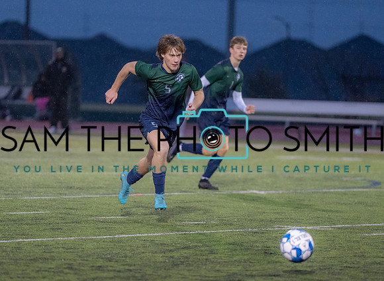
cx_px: 165
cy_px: 139
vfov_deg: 4.9
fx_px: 3300
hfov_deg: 6.7
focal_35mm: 300
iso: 5000
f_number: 2.8
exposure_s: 1/1250
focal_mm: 200
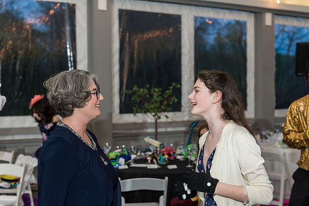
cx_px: 154
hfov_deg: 38.2
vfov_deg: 26.0
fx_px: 446
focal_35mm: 52
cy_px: 103
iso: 800
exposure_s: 1/100
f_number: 4
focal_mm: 52
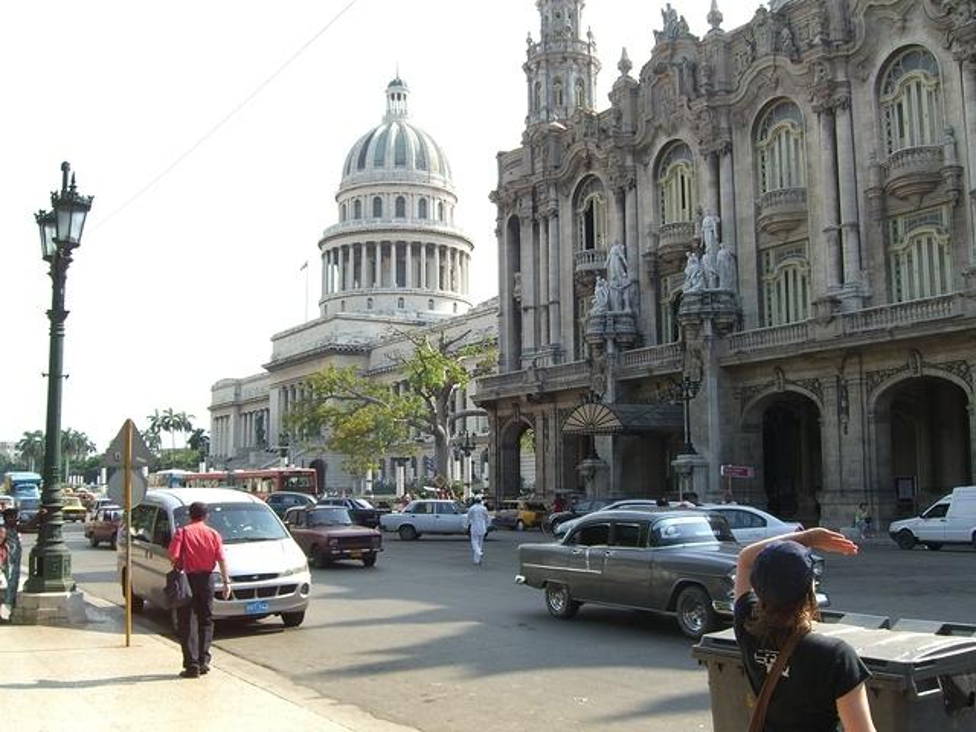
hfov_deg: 49.0
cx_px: 488
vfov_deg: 37.7
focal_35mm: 38
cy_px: 366
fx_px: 1071
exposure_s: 1/320
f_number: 4
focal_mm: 7.9
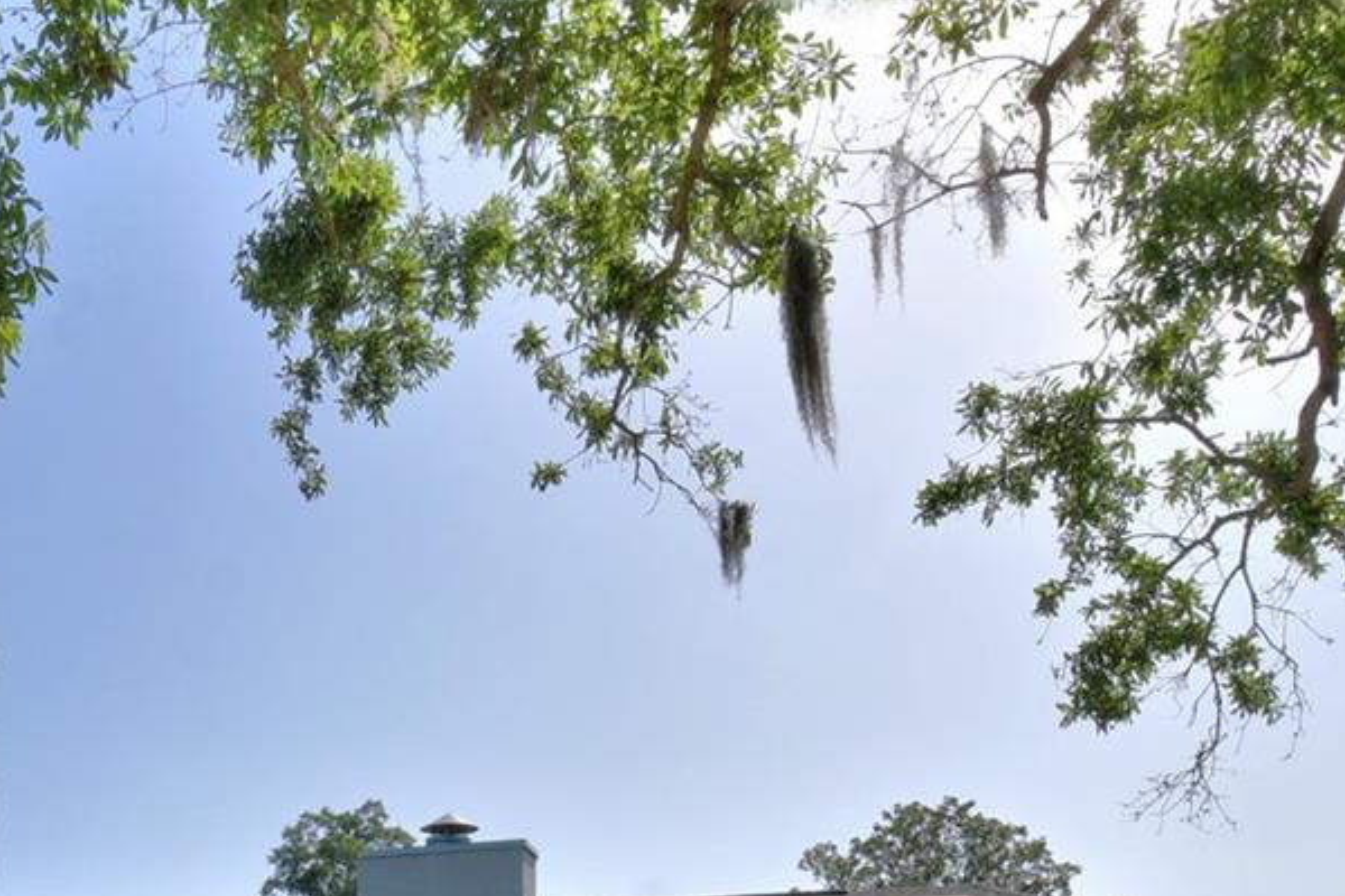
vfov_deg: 29.9
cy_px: 995
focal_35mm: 40
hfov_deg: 45.2
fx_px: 1494
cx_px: 208
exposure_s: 1/250
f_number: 13
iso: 100
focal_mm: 10
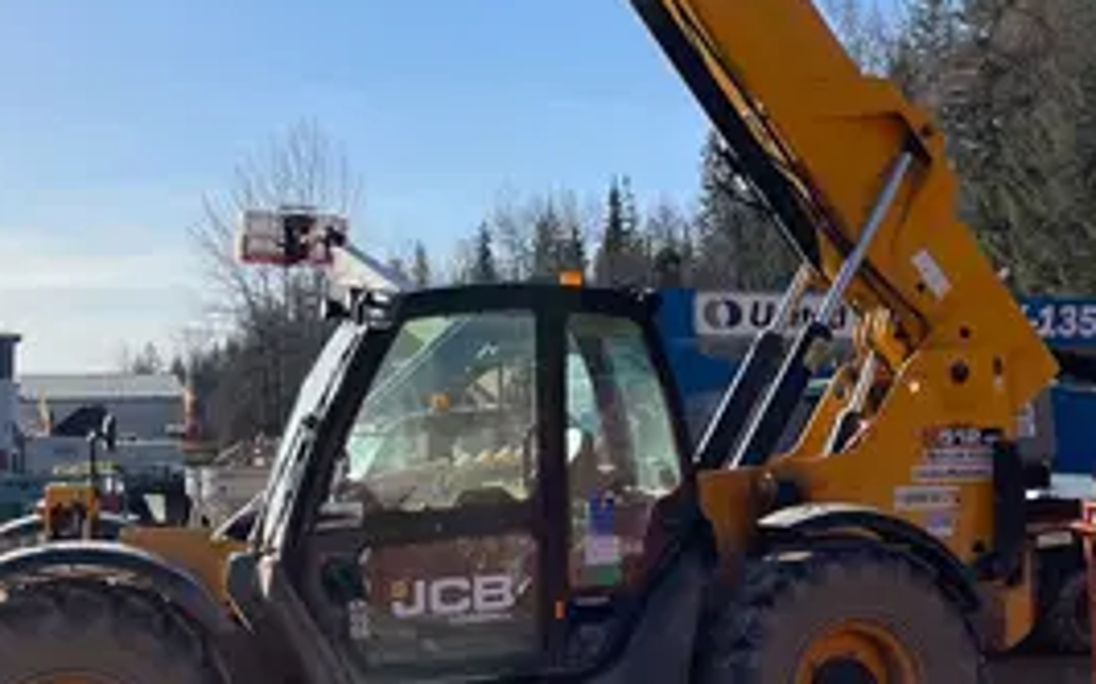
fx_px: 1702
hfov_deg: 35.6
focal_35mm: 57
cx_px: 659
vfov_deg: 22.6
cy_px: 216
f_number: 1.6
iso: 32
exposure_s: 1/4132
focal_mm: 4.2
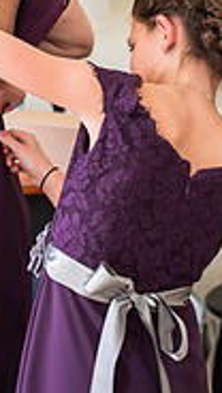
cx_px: 15
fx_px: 1335
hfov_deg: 9.5
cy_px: 96
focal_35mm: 128
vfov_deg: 16.7
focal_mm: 50
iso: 640
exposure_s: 1/80
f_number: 3.2
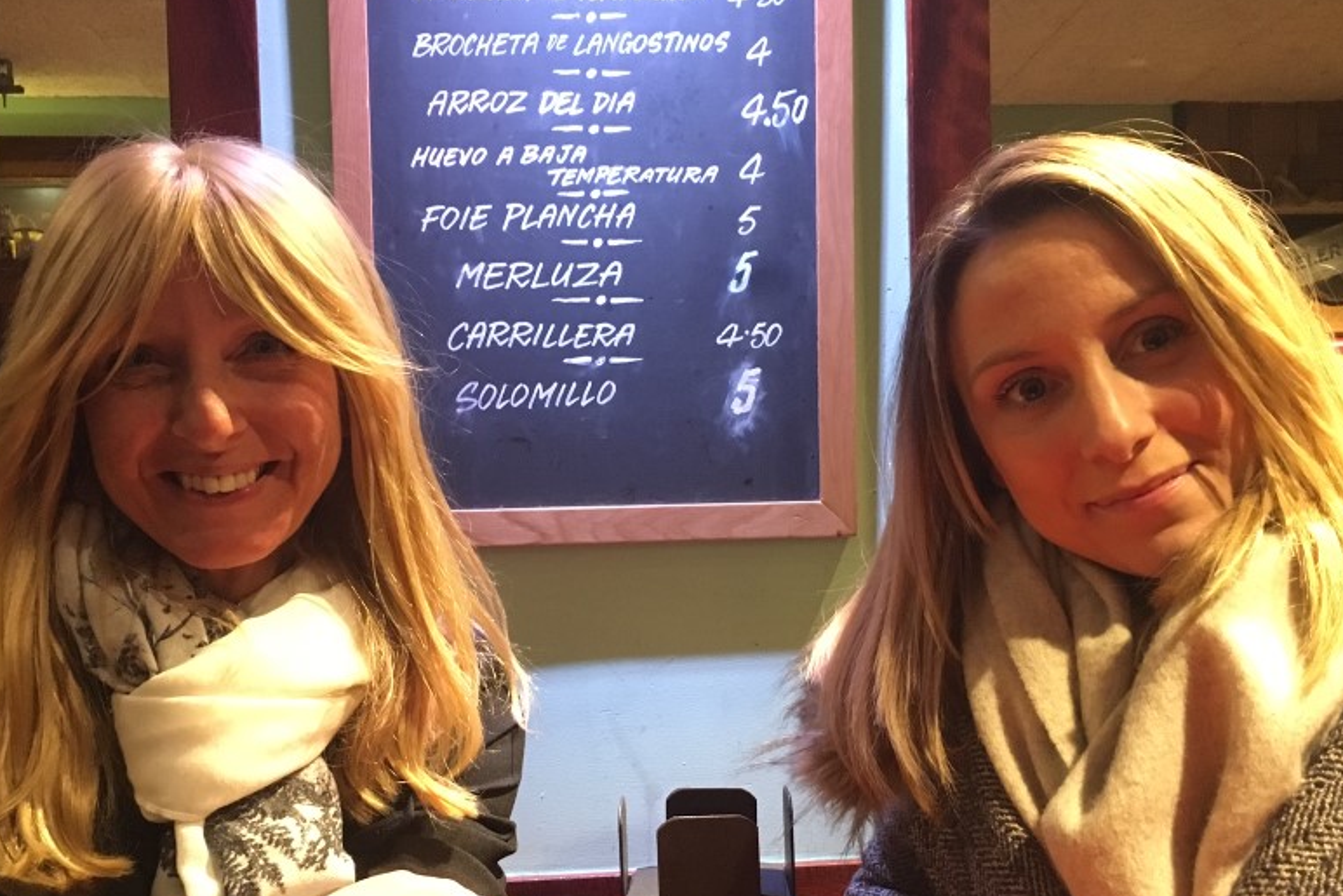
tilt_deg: +0.1
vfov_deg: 33.3
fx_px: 1492
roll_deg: +2.0
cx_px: 644
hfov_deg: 48.4
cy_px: 532
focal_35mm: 40
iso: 250
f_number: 2.2
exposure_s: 1/17
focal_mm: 4.15
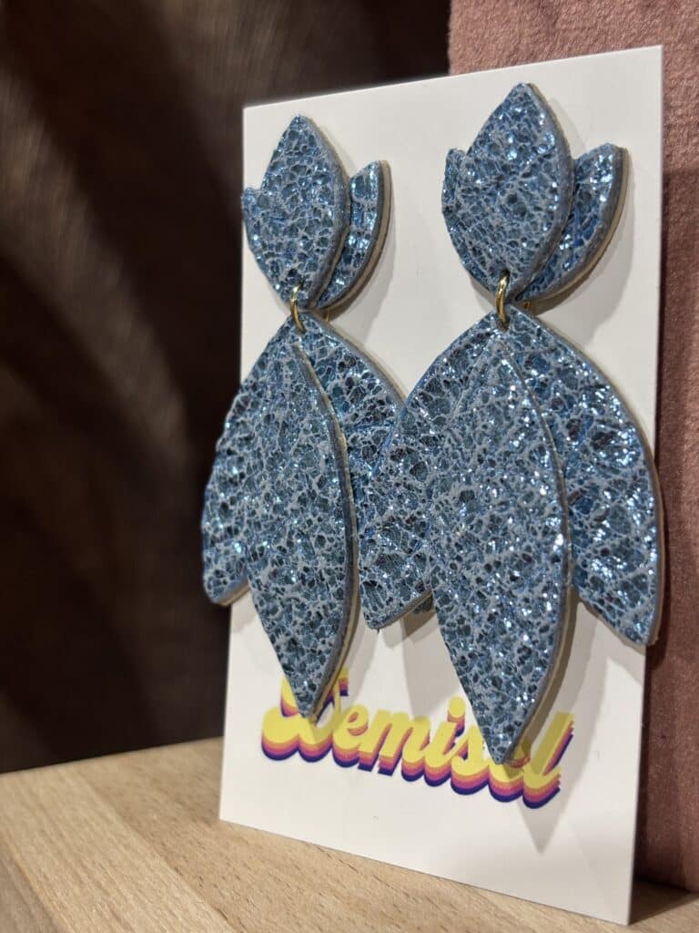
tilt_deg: -7.3
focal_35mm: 52
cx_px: 350
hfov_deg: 28.0
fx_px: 1400
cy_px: 466
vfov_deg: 36.8
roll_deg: +1.2
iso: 25
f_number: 1.6
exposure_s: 1/100
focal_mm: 5.96
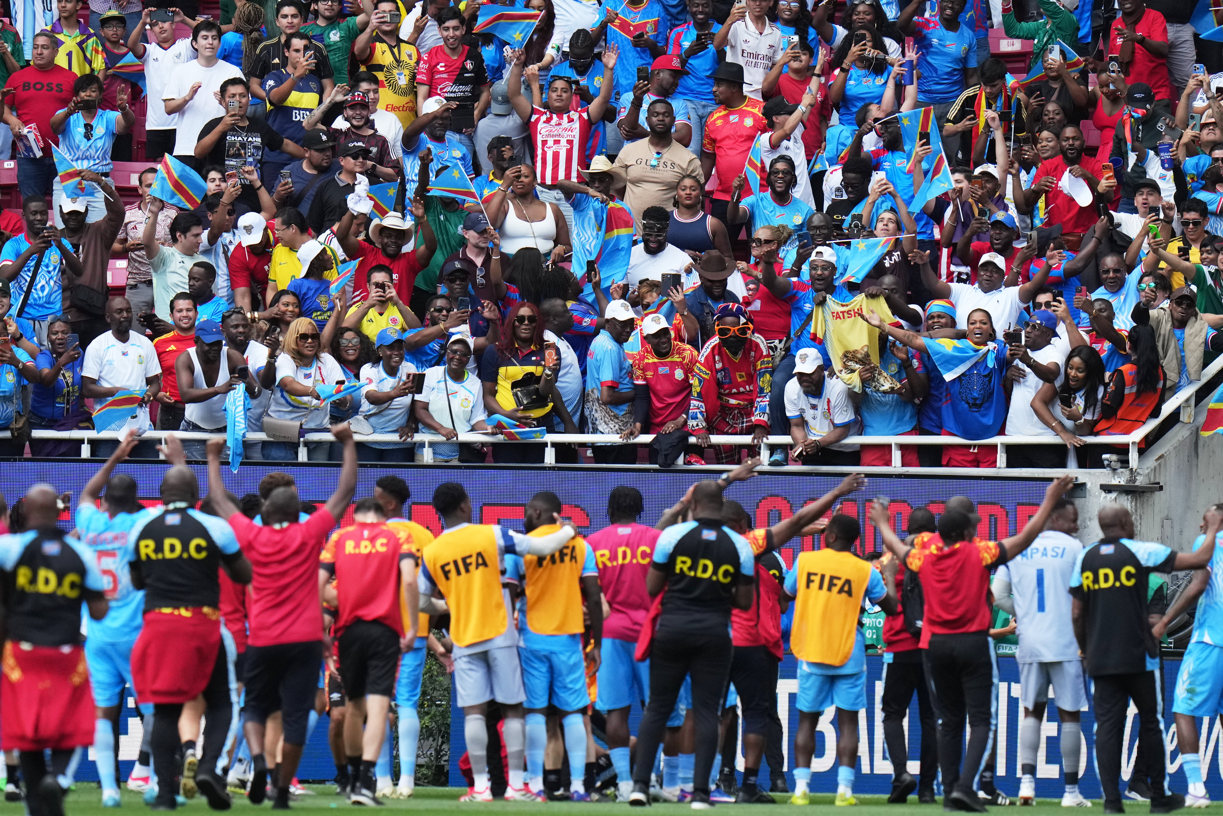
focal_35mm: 600
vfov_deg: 2.3
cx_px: 612
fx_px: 20382
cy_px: 408
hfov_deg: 3.4
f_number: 4
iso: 2000
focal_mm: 400
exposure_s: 1/2500
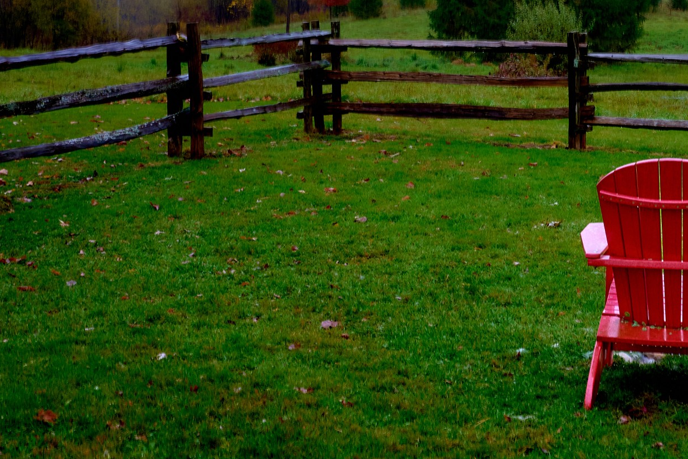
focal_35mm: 82
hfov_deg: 24.1
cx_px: 587
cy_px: 53
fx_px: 1575
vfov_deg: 16.4
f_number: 16
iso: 640
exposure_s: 1/25
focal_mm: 40.7
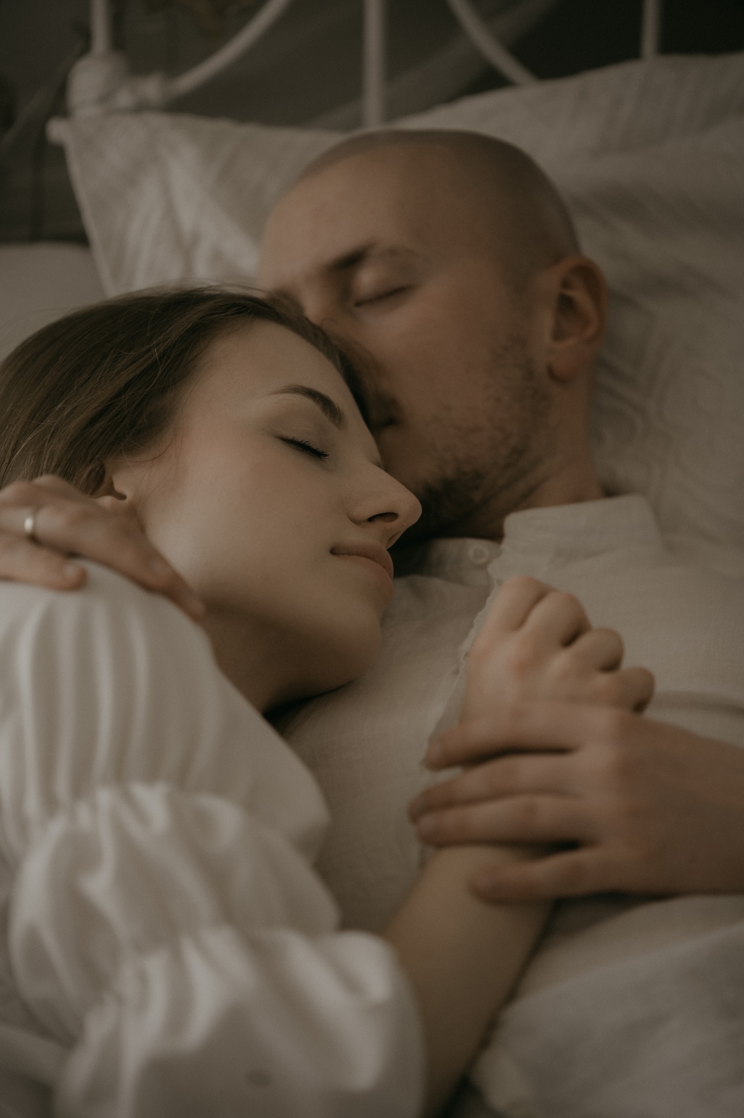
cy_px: 559
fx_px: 6208
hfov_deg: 6.9
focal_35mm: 200
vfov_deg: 10.3
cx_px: 372
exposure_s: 1/400
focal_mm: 200
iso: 400
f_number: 2.8
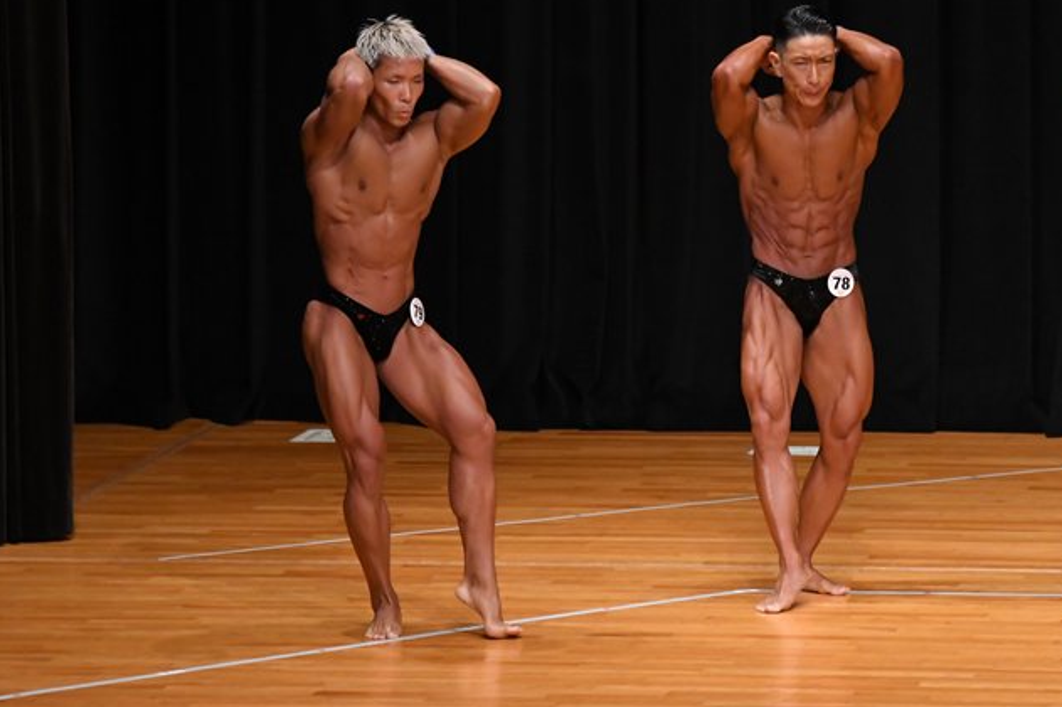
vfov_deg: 4.7
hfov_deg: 7.0
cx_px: 608
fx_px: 8698
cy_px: 342
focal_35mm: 295
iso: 4000
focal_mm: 160
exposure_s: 1/400
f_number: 5.6
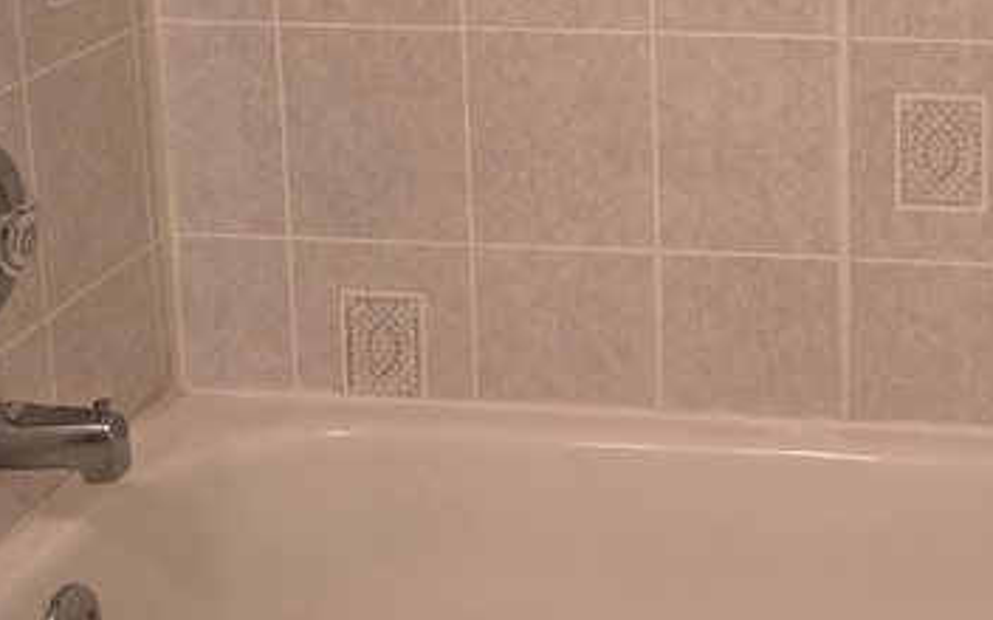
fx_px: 1921
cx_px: 914
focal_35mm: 71
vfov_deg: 17.7
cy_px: -76
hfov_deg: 27.8
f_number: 1.7
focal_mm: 6.3
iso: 800
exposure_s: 1/120
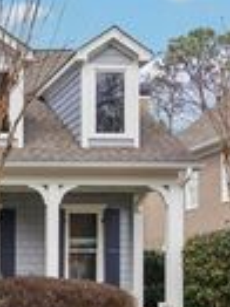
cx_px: -138
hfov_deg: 16.9
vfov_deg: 25.2
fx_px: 683
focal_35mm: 77
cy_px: 200
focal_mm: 21
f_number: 9
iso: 100
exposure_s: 1/50
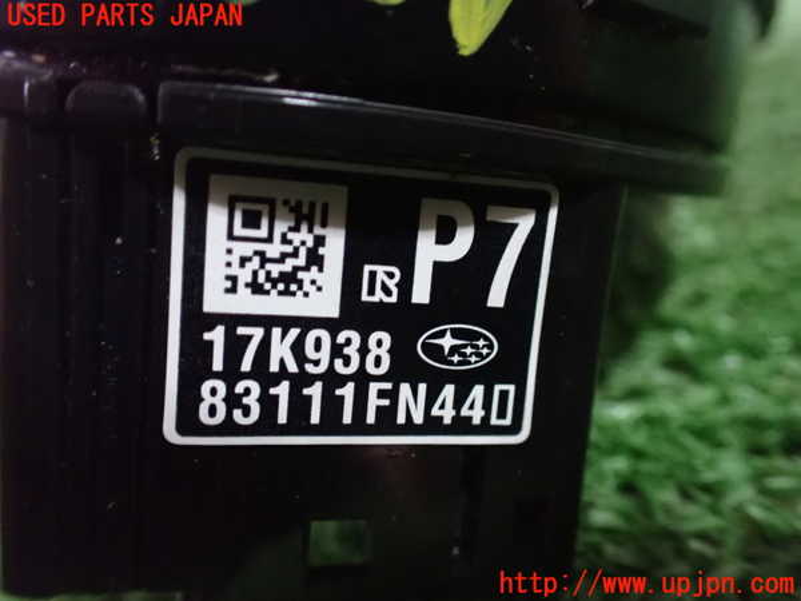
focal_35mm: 30
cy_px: 300
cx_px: 400
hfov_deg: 60.0
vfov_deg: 46.8
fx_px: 694
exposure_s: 1/30
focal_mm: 5.4
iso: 1600
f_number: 2.3
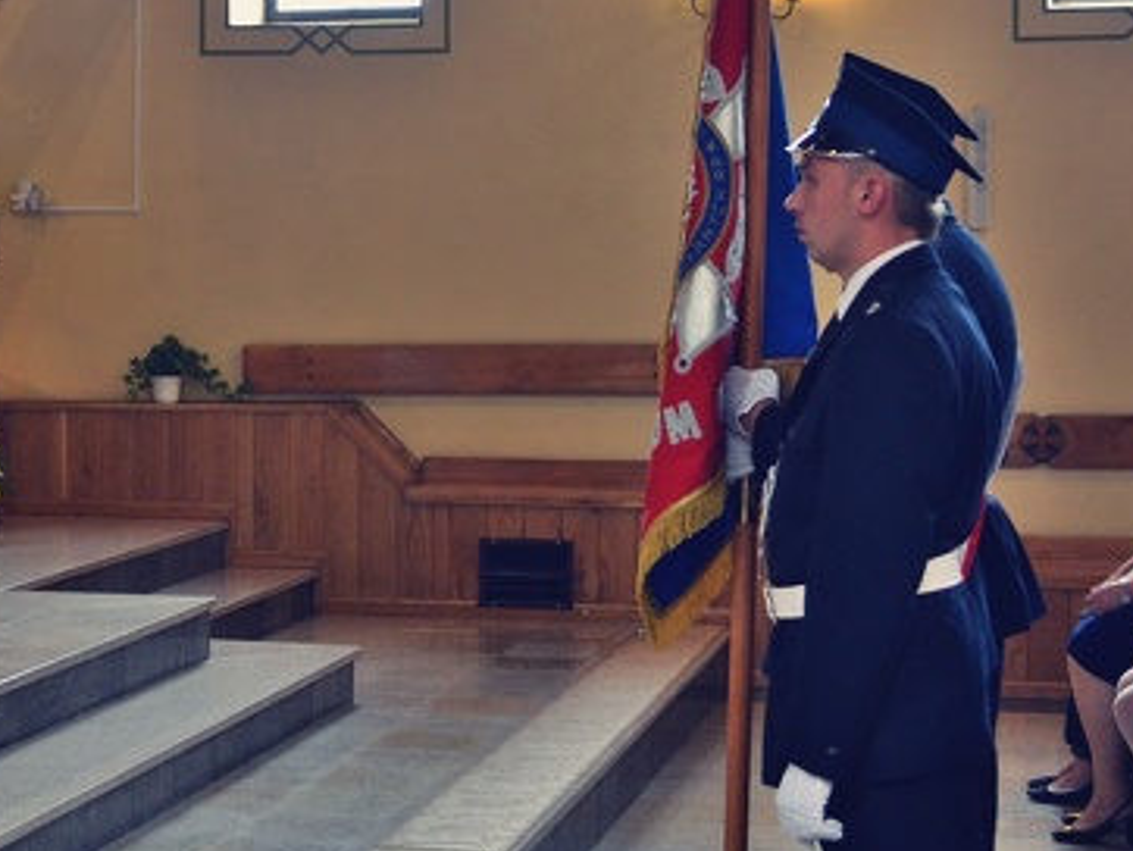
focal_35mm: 82
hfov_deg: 23.5
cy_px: 294
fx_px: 2686
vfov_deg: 18.0
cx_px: 266
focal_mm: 26
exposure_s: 1/30
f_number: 5.6
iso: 800
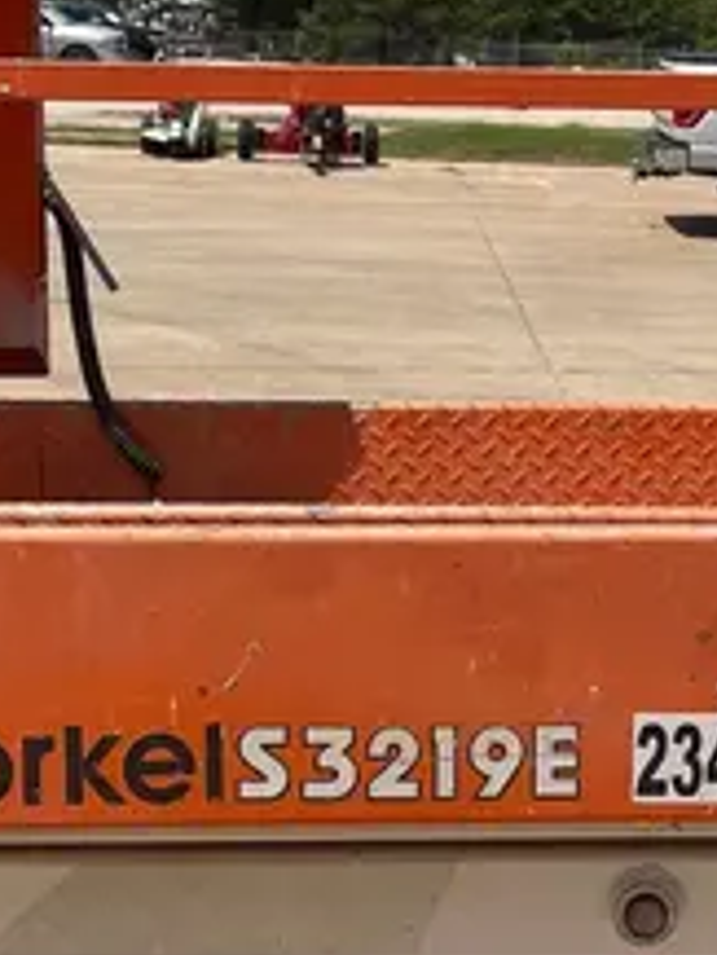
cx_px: 603
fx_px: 2428
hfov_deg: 16.6
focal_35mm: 88
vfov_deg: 22.2
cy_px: 403
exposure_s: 1/5848
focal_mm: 5.1
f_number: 1.6
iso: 50
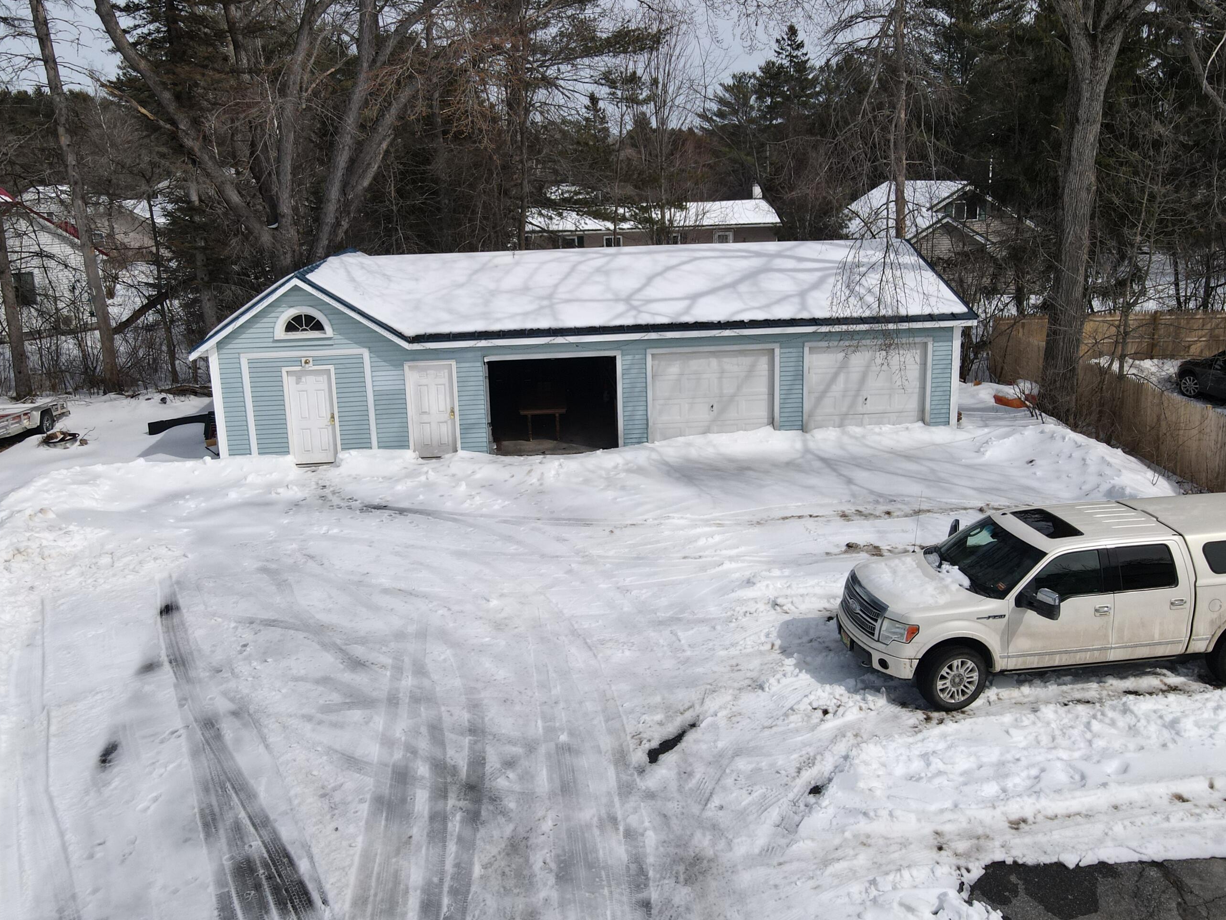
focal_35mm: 28
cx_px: 624
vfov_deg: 49.7
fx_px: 992
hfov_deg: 63.4
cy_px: 429
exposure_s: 1/1600
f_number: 2.8
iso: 100
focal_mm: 4.5
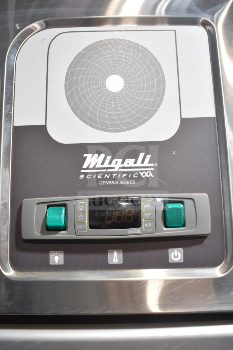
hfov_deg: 39.4
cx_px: 122
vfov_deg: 56.5
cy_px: 178
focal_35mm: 34
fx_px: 326
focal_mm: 21
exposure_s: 1/30
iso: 320
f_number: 3.8
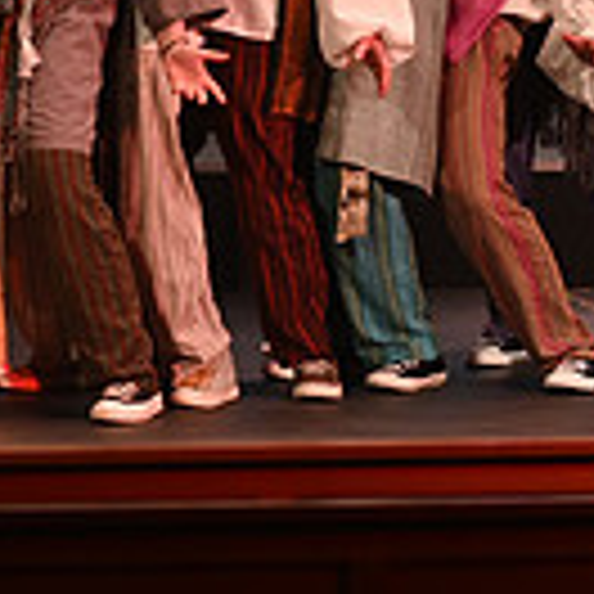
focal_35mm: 281
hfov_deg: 6.2
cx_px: 562
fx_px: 5455
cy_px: -97
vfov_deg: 6.2
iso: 640
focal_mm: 75
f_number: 2.8
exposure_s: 1/80
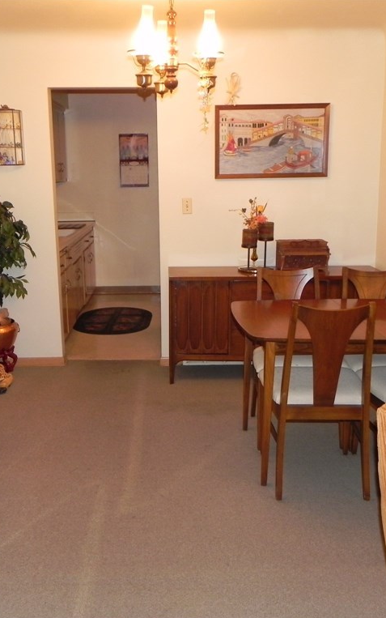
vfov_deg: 52.7
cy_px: 309
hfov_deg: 34.3
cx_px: 157
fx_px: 623
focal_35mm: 37
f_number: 2.8
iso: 200
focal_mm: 4.6
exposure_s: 1/30
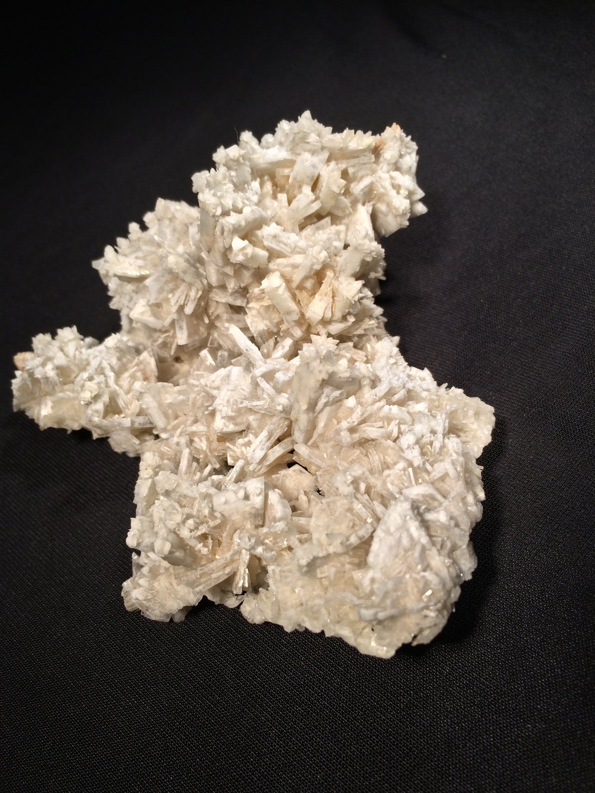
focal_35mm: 29
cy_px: 396
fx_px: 665
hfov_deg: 48.2
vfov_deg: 61.7
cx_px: 298
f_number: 2.2
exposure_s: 1/175
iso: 32
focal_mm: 4.15
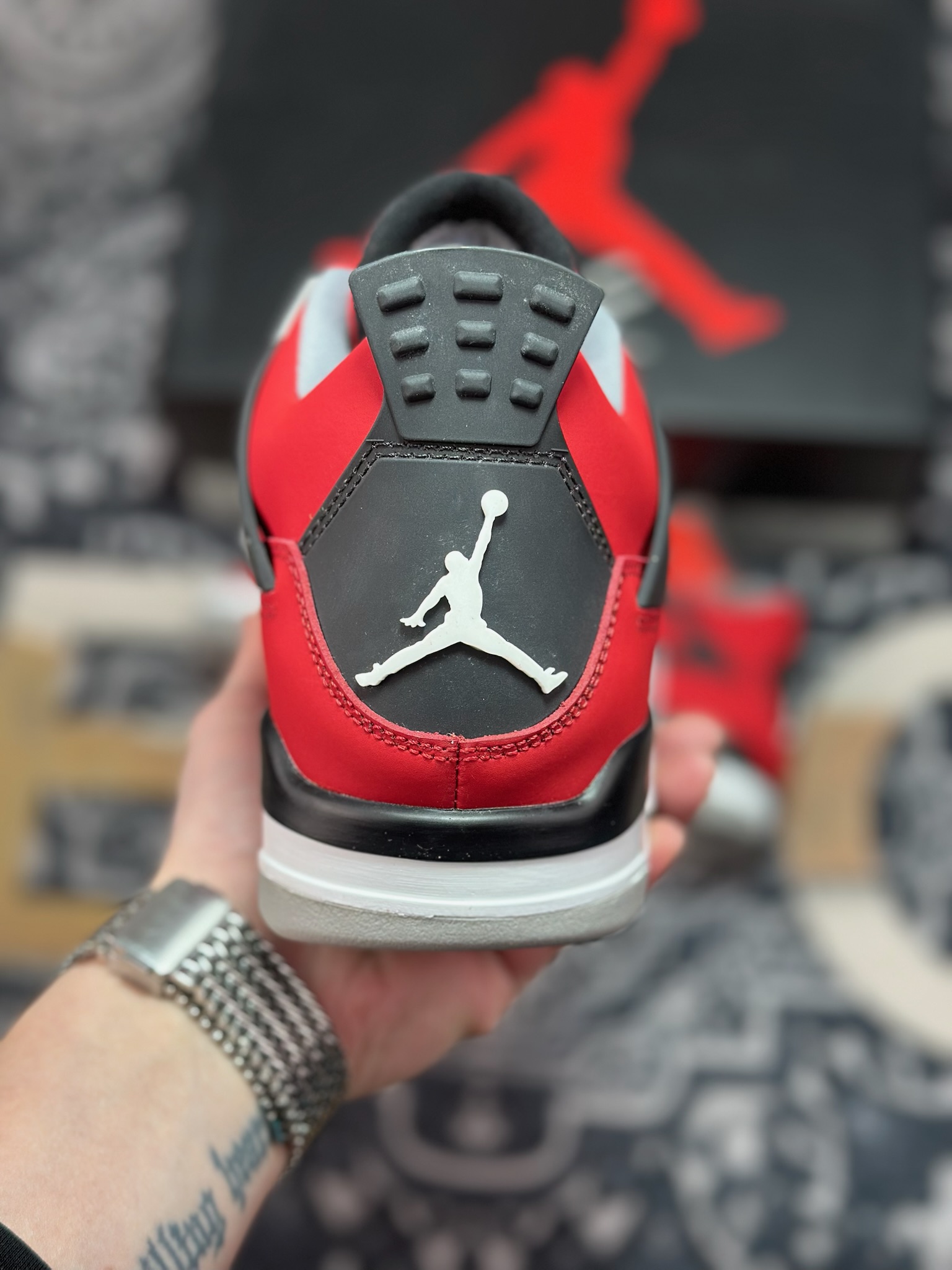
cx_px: 476
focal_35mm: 48
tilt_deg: -63.2
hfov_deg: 30.3
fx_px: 1760
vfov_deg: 39.7
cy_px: 635
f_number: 1.78
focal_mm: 6.86
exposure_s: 1/411
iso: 80
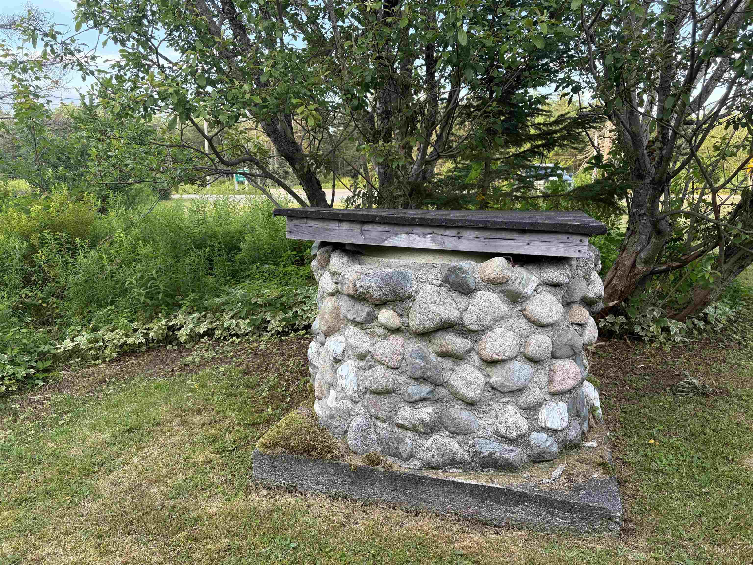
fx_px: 566
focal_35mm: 26
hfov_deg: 67.3
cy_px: 282
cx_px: 376
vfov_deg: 53.1
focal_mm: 5.96
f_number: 1.6
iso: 80
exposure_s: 1/215
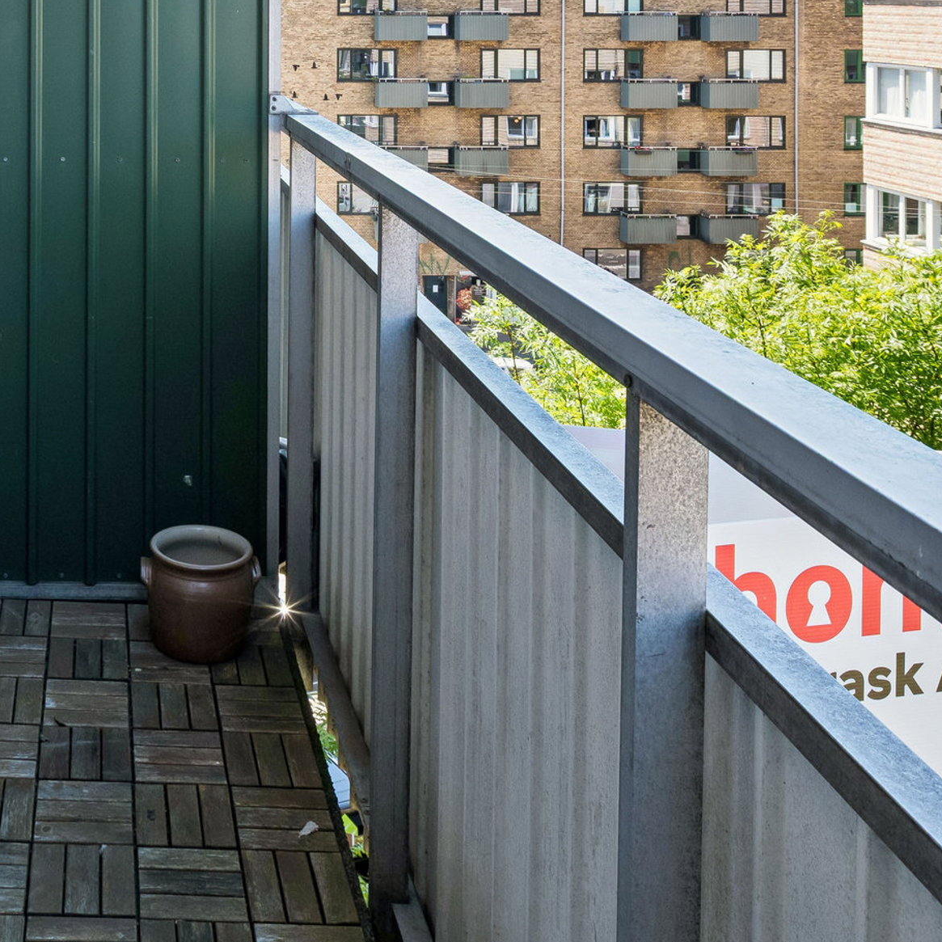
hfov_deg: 37.5
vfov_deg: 36.0
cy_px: -3
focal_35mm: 42
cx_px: 103
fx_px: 1293
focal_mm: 15
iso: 160
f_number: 10
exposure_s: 1/80
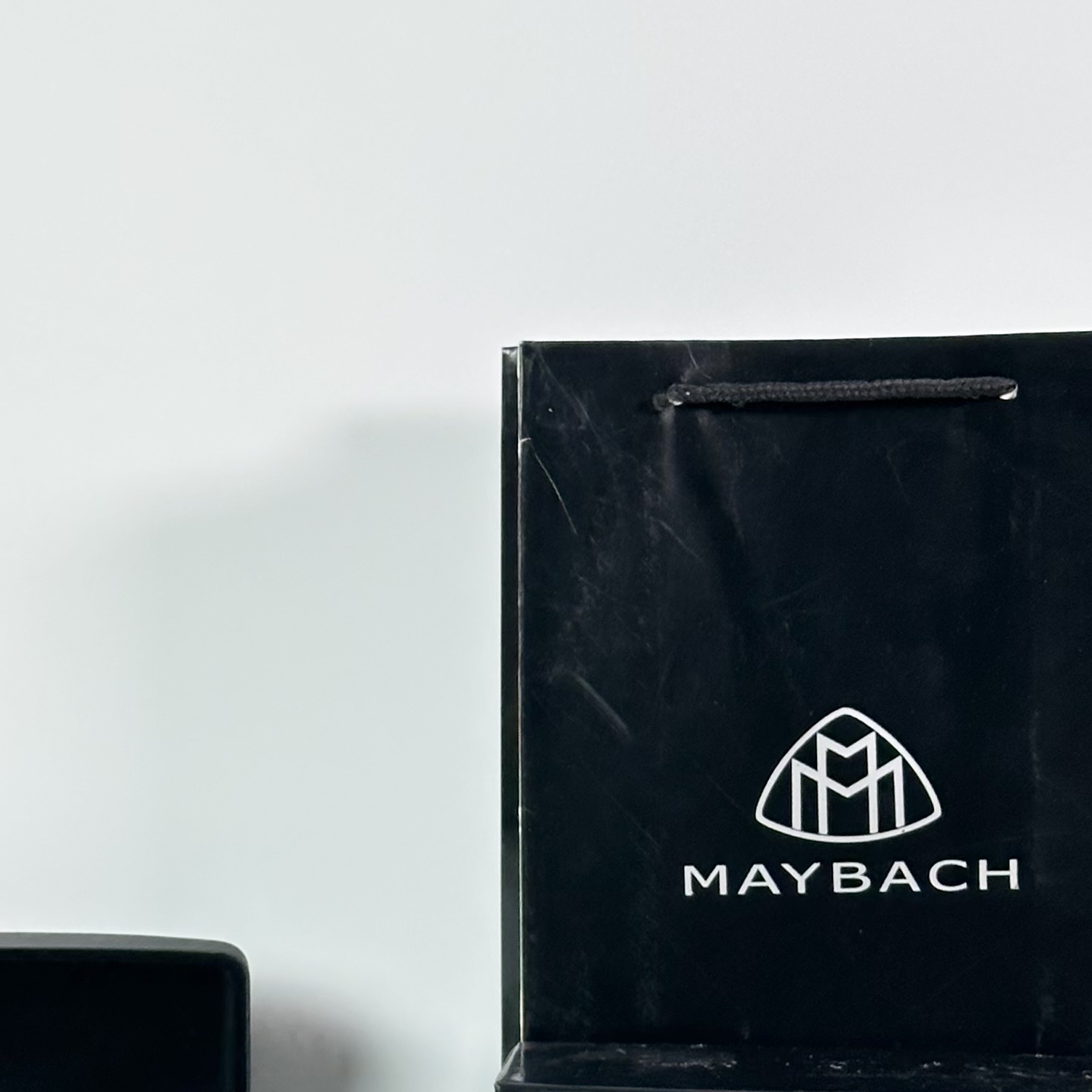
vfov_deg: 15.2
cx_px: 111
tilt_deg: -7.1
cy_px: 751
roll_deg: +0.2
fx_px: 4069
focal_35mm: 114
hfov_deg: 15.1
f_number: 1.78
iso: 100
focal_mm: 6.86
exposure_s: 1/100
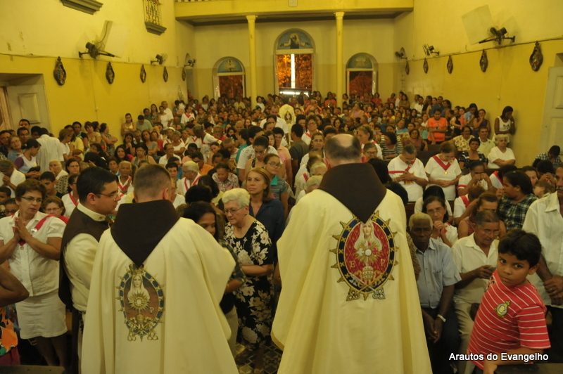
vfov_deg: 47.9
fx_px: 422
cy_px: 187
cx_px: 282
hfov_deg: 67.4
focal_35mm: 27
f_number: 5
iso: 1000
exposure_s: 1/20
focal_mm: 18
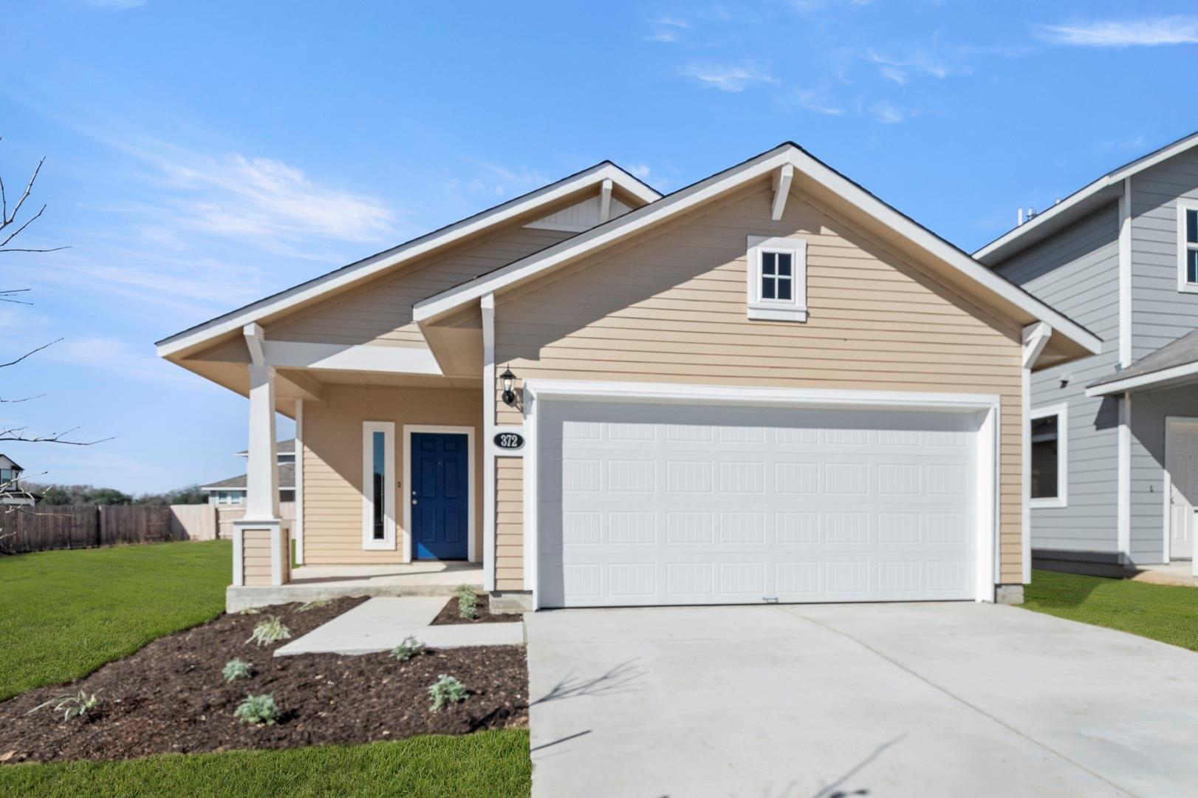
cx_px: 599
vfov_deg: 36.8
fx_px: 1197
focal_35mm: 36
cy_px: 399
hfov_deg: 53.2
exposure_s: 1/1000
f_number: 8
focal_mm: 24
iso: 400
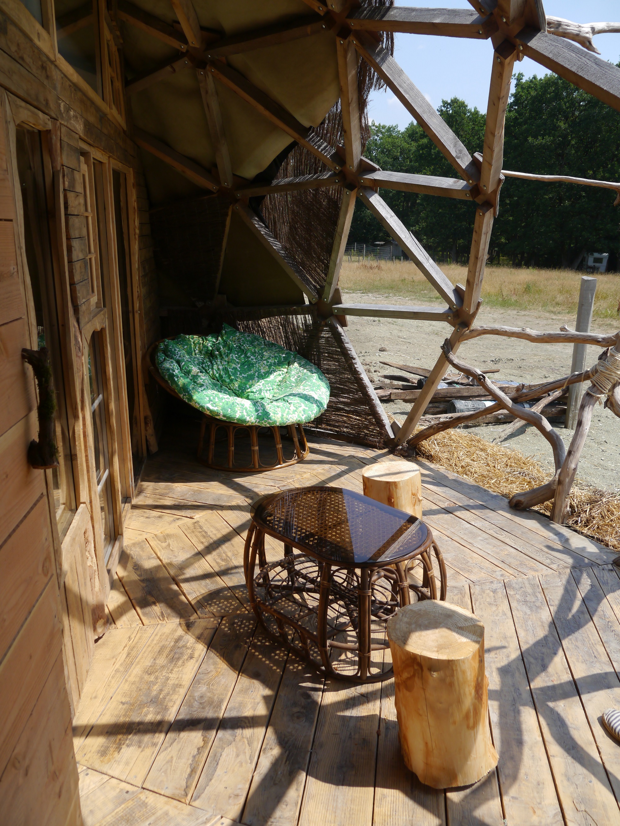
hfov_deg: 49.8
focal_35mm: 28
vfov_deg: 63.4
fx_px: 668
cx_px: 310
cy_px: 413
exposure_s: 1/400
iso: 160
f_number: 7.1
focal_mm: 14
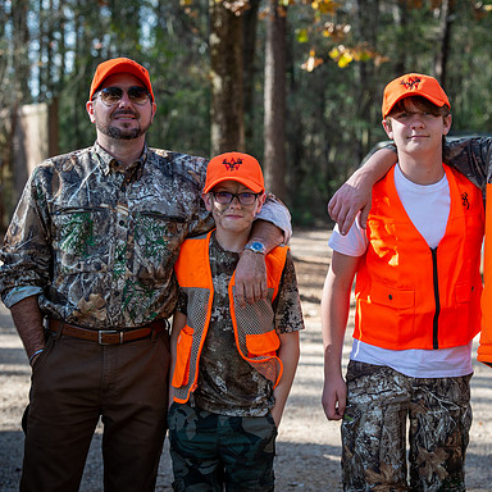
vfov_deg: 13.3
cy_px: 246
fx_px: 2107
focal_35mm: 131
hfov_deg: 13.3
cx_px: 316
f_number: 5.6
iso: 100
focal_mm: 102
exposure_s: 1/100
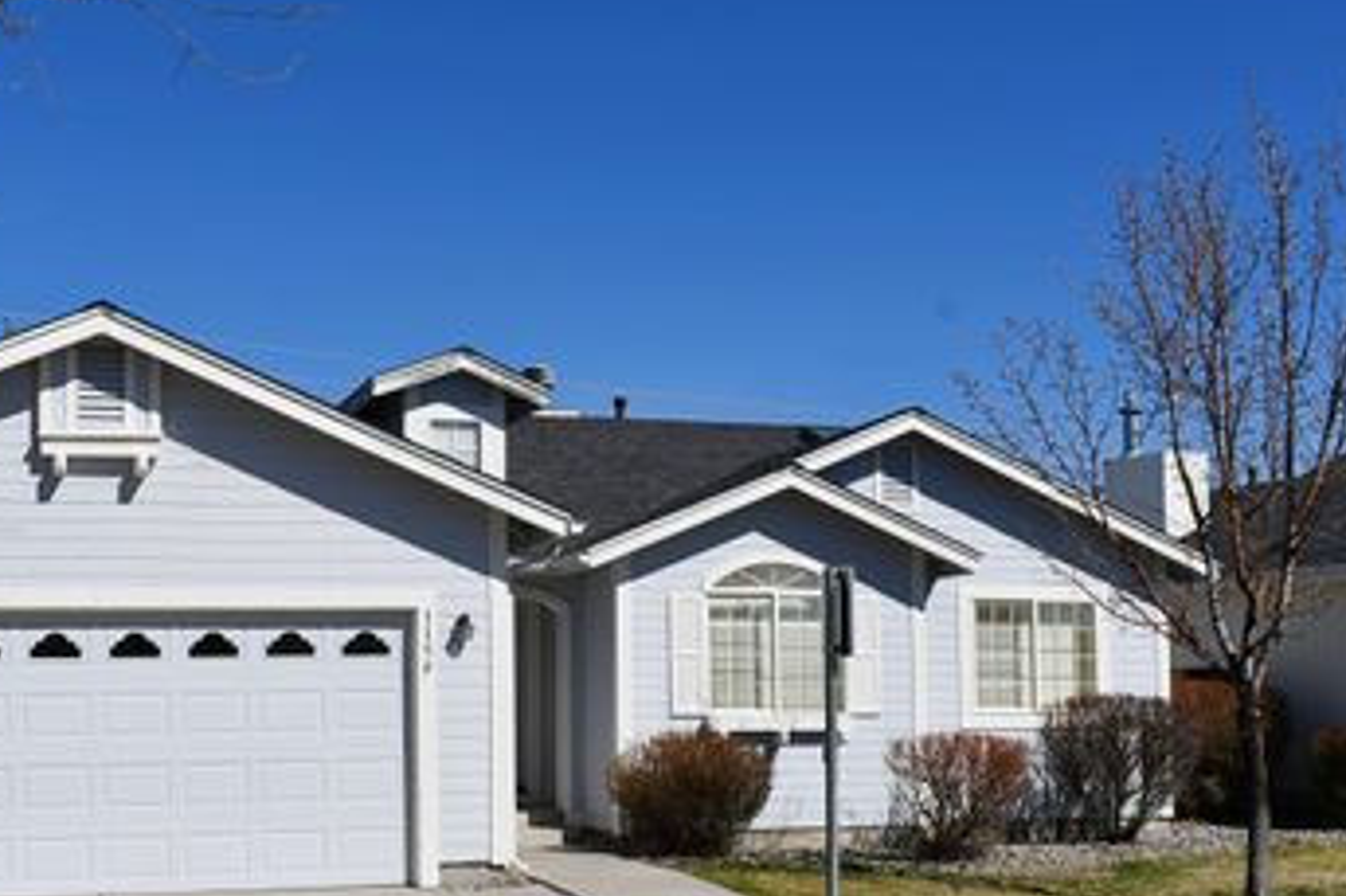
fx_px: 1794
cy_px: 593
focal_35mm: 48
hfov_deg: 40.8
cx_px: 481
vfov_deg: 27.9
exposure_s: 1/500
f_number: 11
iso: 100
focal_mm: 22
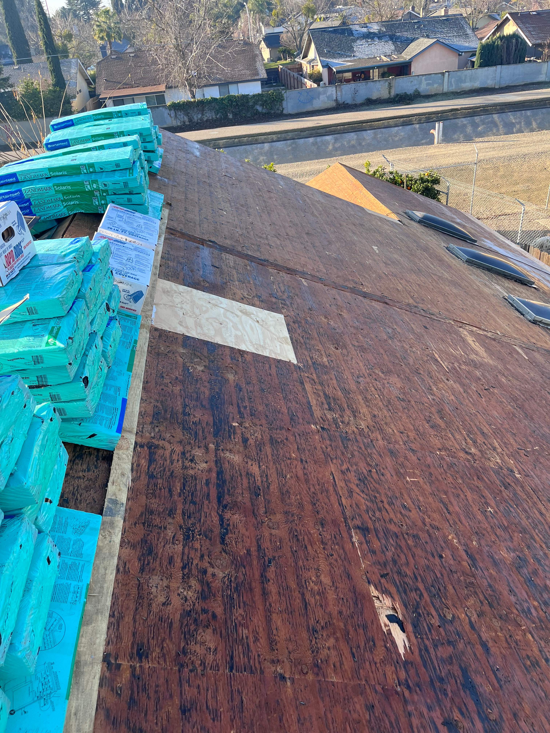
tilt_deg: -34.1
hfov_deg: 53.1
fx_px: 551
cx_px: 275
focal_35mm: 26
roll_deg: +7.3
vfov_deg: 67.3
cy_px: 366
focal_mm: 5.1
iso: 50
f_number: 1.6
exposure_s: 1/419
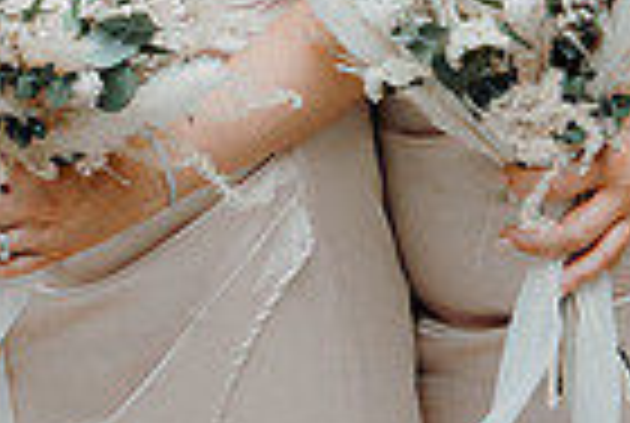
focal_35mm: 186
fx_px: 3262
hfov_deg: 10.8
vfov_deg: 7.3
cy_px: -268
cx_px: -140
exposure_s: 1/160
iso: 125
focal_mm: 45
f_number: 3.5
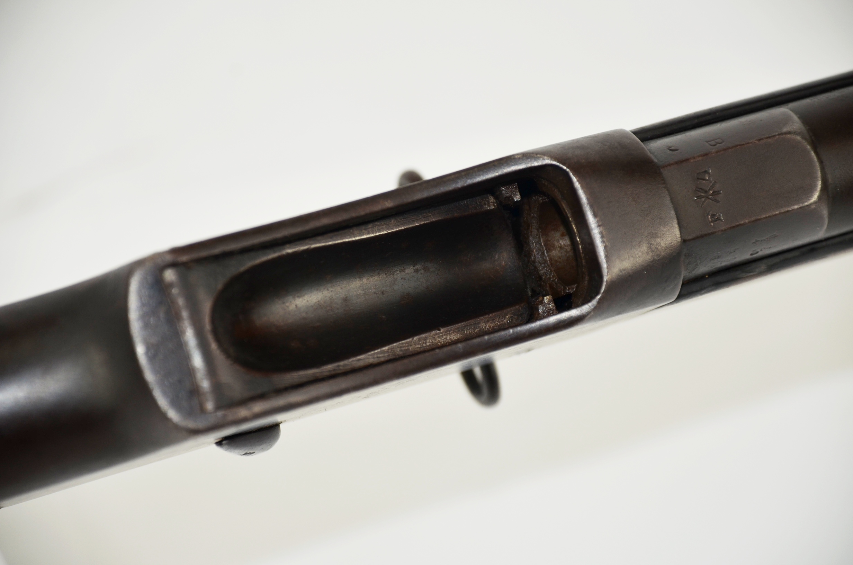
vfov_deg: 6.8
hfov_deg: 10.2
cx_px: 426
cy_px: 282
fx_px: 4788
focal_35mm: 202
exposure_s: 1/160
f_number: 5.6
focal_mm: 135
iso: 200
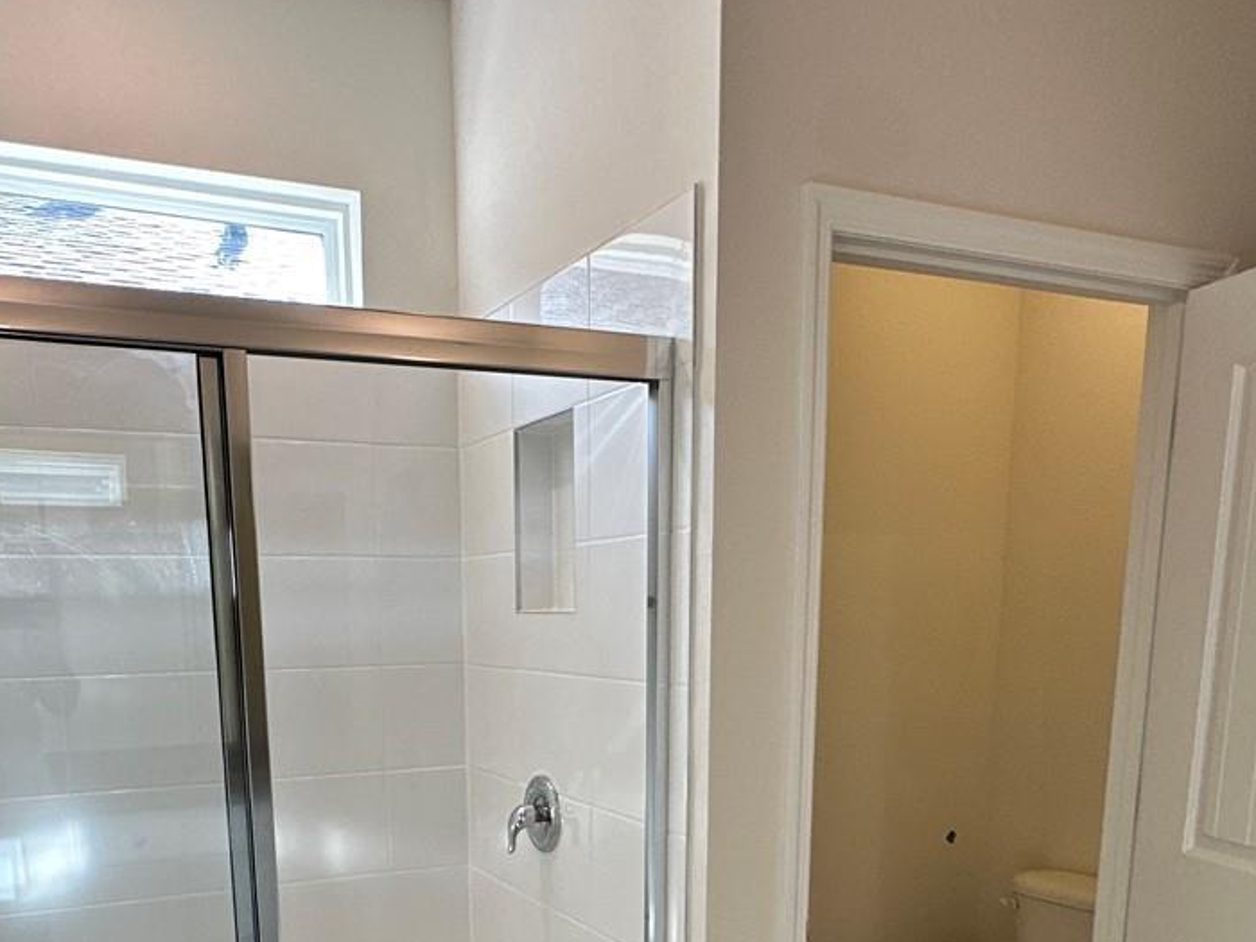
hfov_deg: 56.7
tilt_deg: -11.4
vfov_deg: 40.7
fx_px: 1161
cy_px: 850
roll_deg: +0.1
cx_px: 554
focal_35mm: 32
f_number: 2.2
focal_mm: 2.22
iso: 80
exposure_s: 1/120
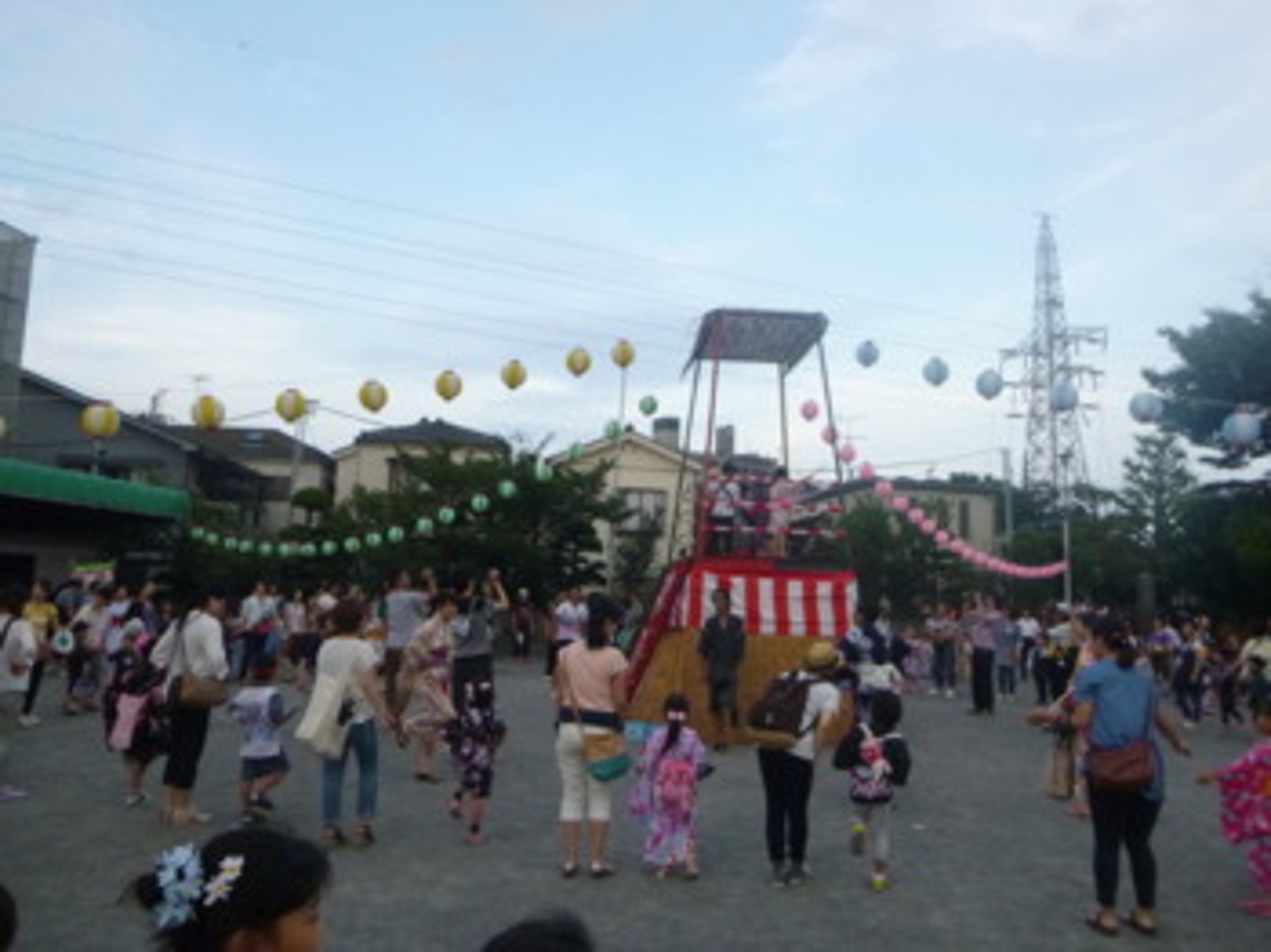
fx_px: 917
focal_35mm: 25
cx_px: 636
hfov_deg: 69.4
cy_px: 476
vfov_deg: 54.8
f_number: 3.9
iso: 400
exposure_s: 1/100
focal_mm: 4.5
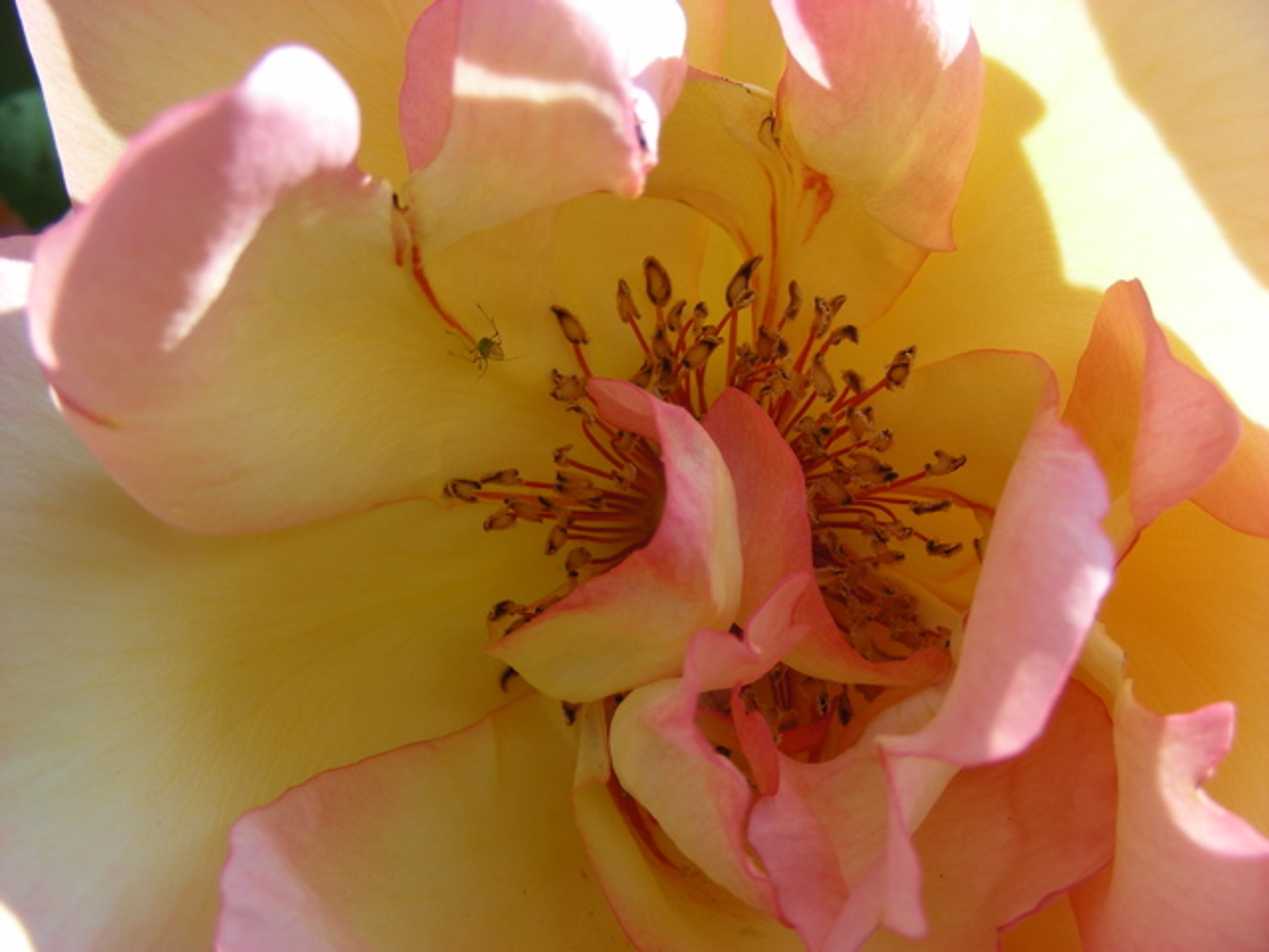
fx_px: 1393
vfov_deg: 37.7
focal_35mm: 38
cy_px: 476
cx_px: 634
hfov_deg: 49.0
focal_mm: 6.3
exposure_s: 1/173
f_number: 4
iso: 50
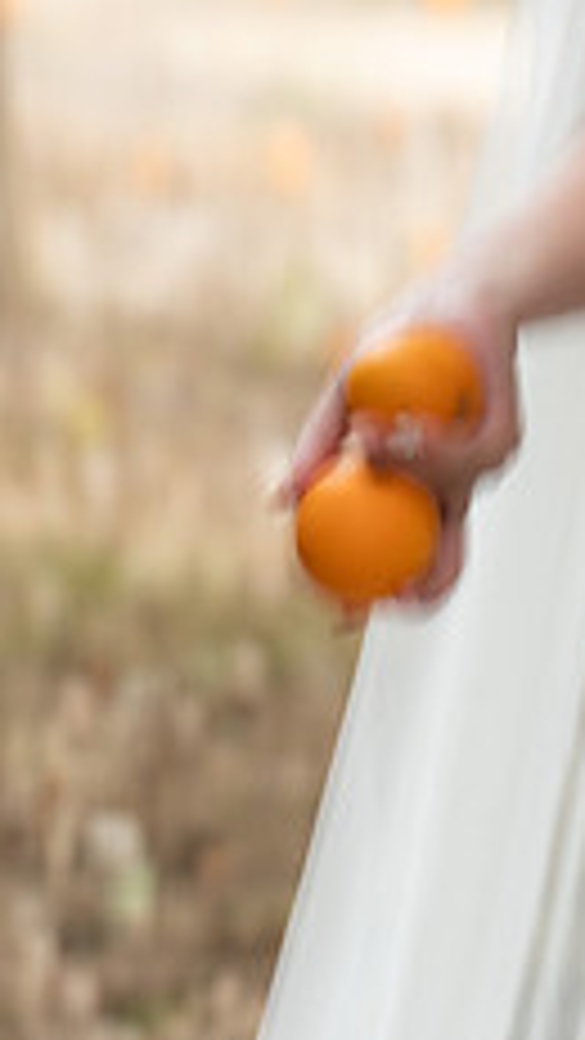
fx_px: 13067
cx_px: 472
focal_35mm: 474
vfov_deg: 4.6
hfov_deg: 2.6
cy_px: 286
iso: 640
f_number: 9
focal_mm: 180
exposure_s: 1/25
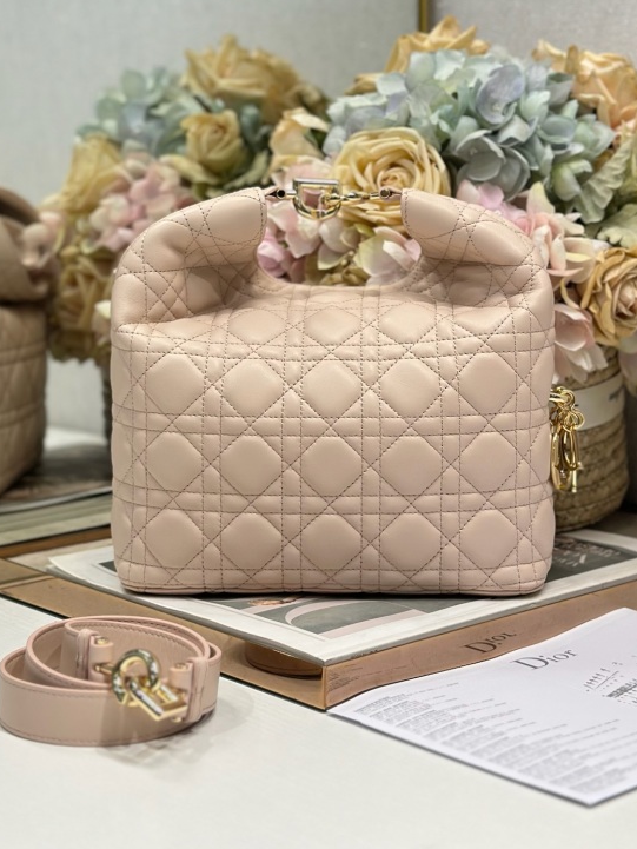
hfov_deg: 20.7
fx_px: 1742
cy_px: 225
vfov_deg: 27.1
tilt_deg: -3.9
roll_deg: -1.2
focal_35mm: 71
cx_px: 325
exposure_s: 1/395
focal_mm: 6.86
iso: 80
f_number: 1.78
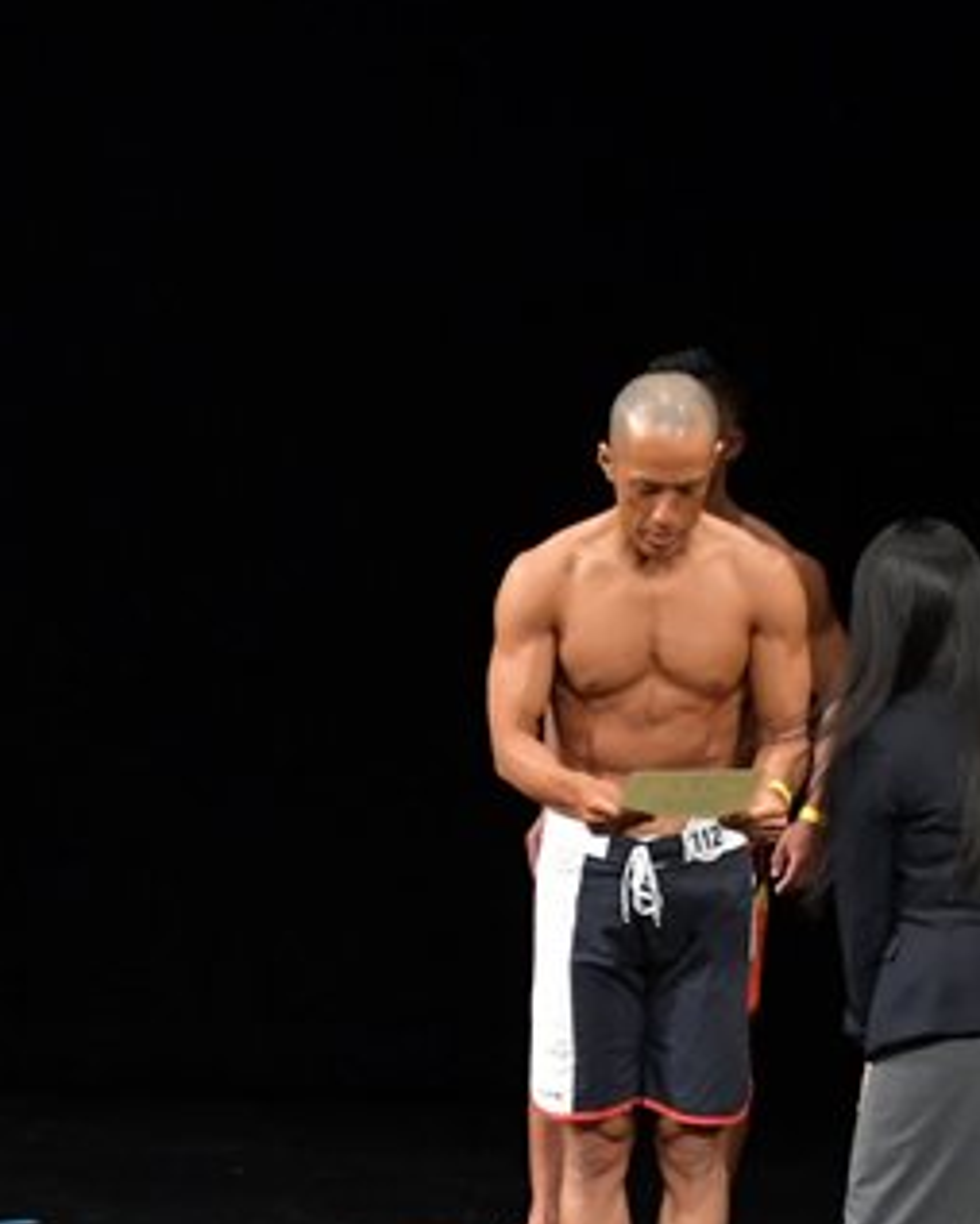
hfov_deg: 3.9
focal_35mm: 399
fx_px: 14452
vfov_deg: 4.8
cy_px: 660
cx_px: -330
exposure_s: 1/400
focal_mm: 116
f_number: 5.6
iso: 3200
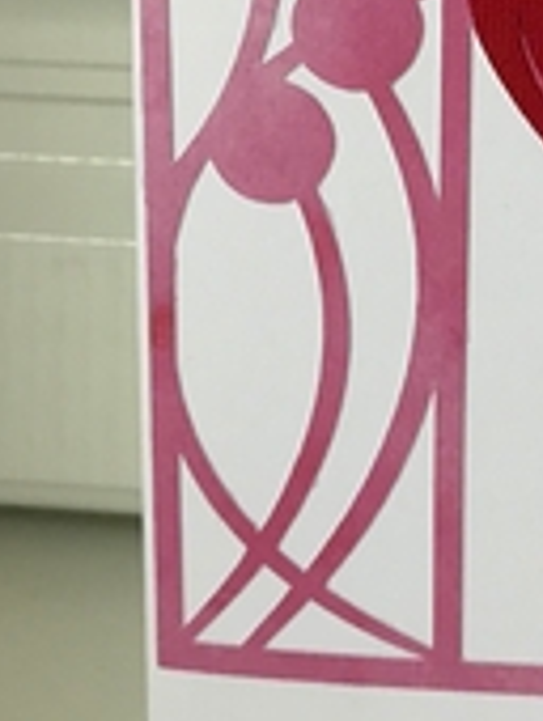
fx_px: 1544
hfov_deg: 18.8
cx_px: 655
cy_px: 85
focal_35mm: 74
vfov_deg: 25.5
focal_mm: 3.99
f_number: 1.8
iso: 50
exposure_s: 1/17
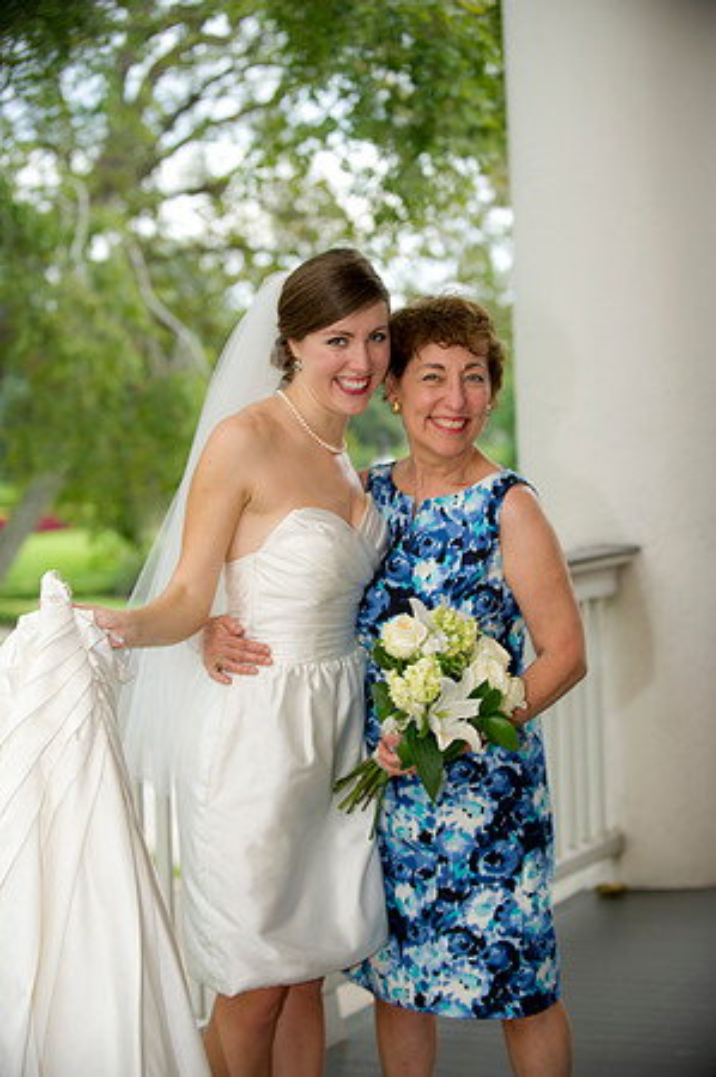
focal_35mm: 70
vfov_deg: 28.9
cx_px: 358
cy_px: 538
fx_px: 2093
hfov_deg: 19.4
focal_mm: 70
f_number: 2.8
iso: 250
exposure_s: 1/100
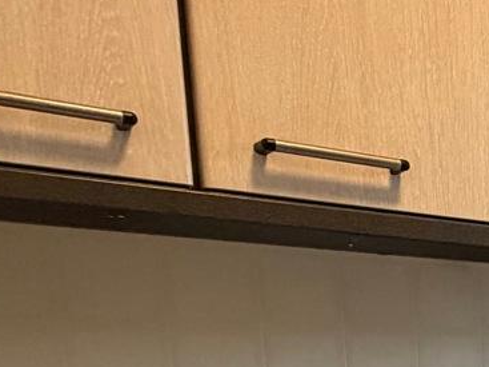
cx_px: 793
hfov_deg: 23.2
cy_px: 471
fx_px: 861
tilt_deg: -8.2
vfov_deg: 21.8
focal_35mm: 61
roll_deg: +0.0
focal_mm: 2.22
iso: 320
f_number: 2.2
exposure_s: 1/50
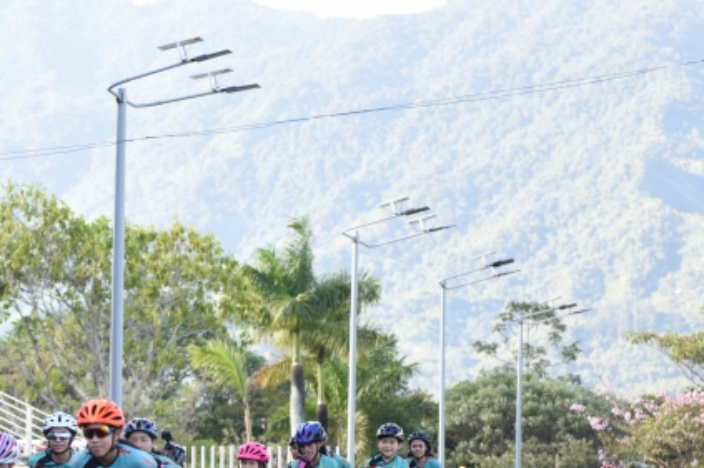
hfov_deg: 12.5
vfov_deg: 8.4
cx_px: 108
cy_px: 469
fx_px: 3184
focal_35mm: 163
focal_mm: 70
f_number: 2.8
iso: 200
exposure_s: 1/400
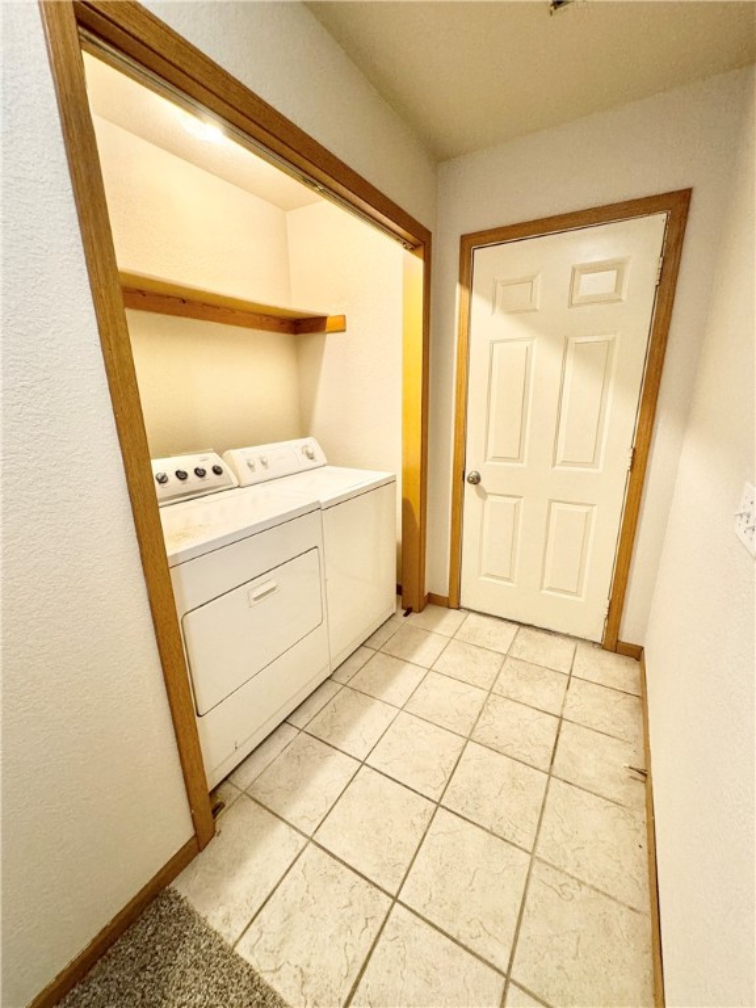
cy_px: 504
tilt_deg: -16.2
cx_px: 378
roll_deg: +0.8
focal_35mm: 14
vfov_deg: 102.1
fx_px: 408
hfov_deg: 85.7
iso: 250
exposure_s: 1/60
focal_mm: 2.22
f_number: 2.2
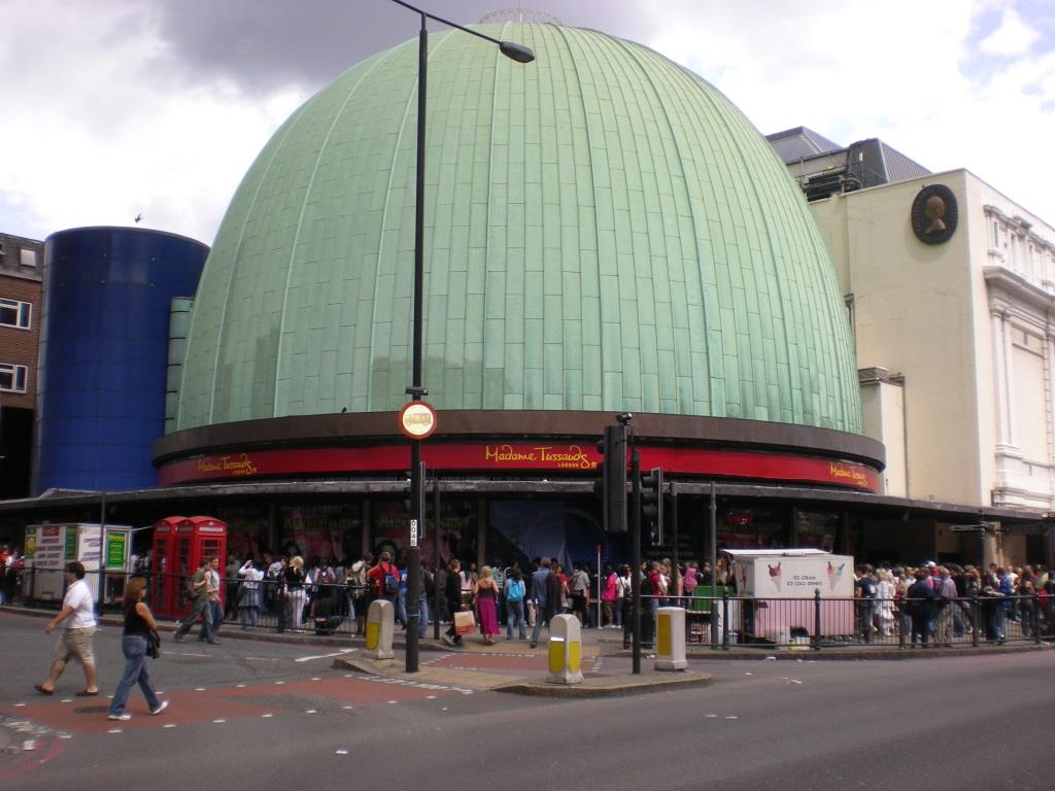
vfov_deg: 37.7
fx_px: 1158
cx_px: 528
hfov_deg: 49.0
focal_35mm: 38
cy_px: 396
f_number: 4.6
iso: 77
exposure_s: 1/227
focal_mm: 6.3
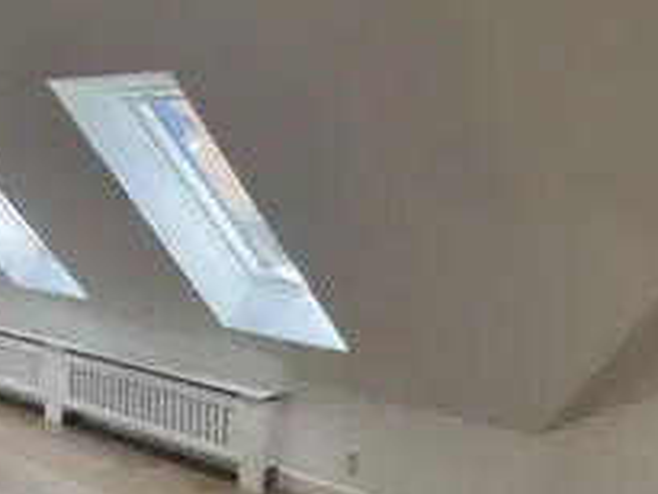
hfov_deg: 35.6
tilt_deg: -1.7
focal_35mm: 51
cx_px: 85
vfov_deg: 28.6
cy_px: 212
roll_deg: -0.5
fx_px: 970
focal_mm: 3.99
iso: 32
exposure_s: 1/121
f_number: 1.8
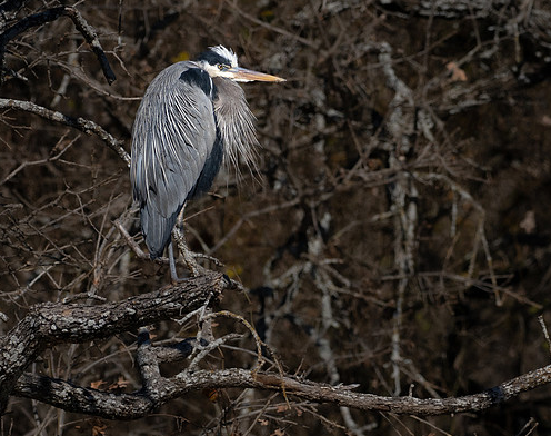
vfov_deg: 1.2
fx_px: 20597
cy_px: 228
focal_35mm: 1269
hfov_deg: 1.5
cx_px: 286
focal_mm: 300
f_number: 4.5
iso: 100
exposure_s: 1/1250
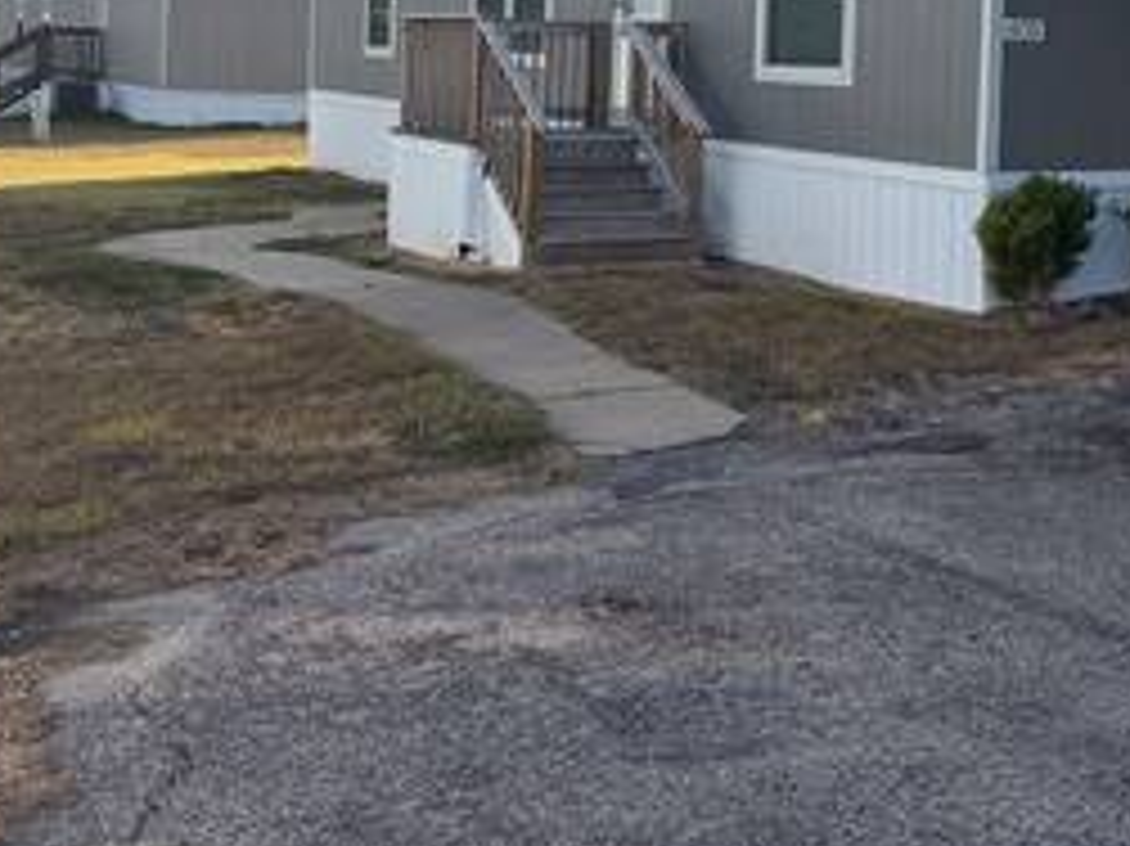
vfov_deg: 28.3
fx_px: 1599
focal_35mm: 49
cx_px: 941
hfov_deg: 37.2
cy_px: 50
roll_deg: -1.4
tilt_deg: -1.2
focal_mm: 6.76
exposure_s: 1/4975
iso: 80
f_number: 1.78
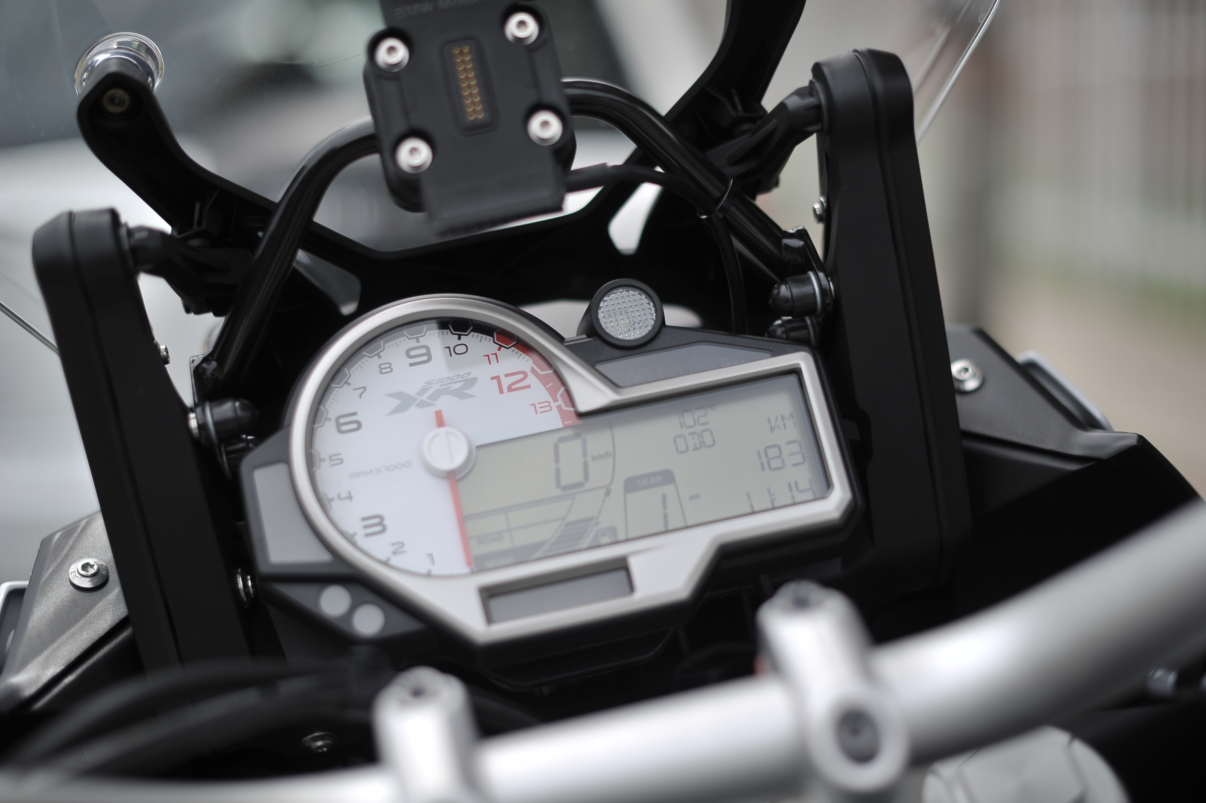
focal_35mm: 50
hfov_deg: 39.6
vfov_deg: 27.0
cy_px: 402
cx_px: 603
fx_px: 1674
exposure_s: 1/4000
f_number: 2
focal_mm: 50
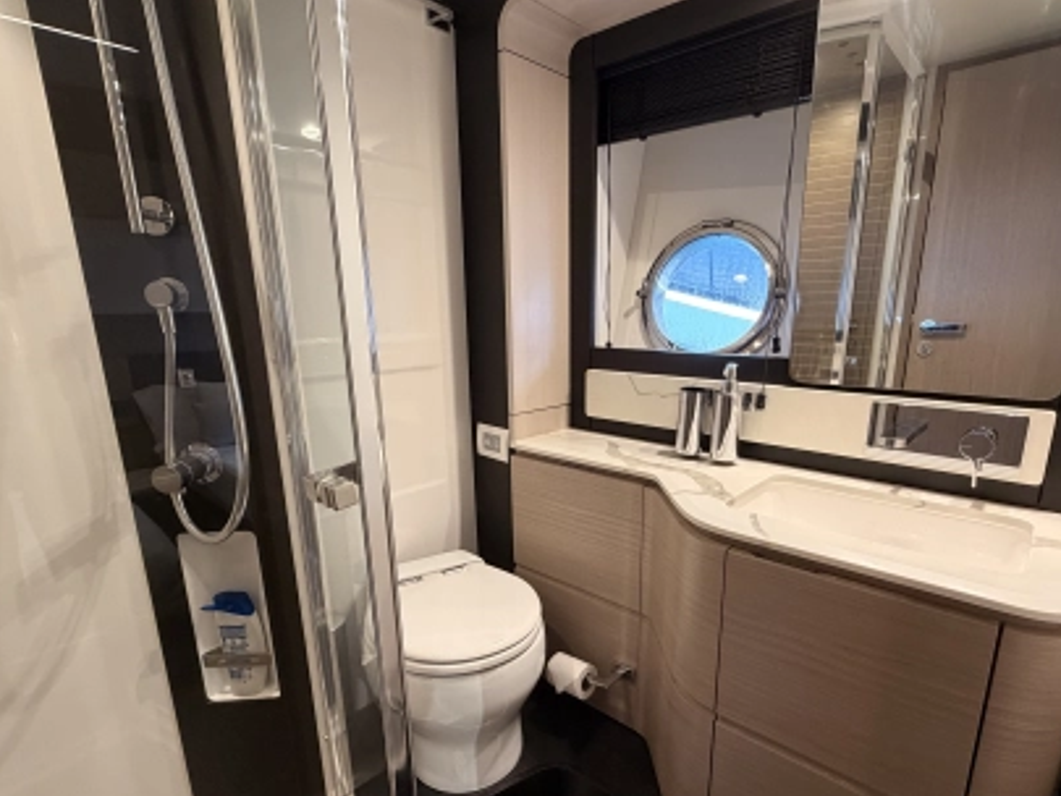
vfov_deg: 68.4
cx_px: 576
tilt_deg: -16.0
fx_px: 583
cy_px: 454
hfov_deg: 84.5
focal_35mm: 19
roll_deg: +0.9
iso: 320
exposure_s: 1/67
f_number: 2.2
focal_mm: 2.22
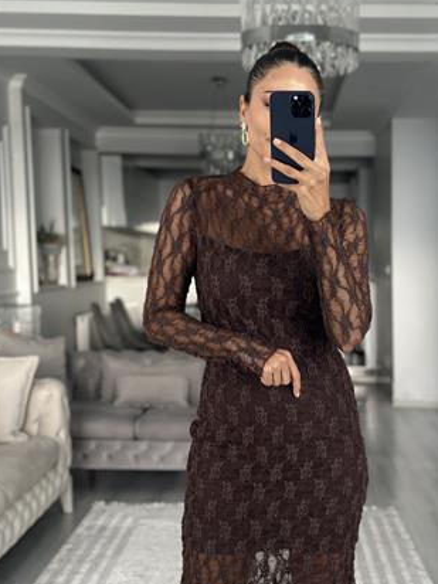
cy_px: 318
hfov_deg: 24.8
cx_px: 262
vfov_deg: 32.7
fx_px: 995
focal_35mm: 59
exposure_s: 1/60
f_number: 1.78
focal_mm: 6.86
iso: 320
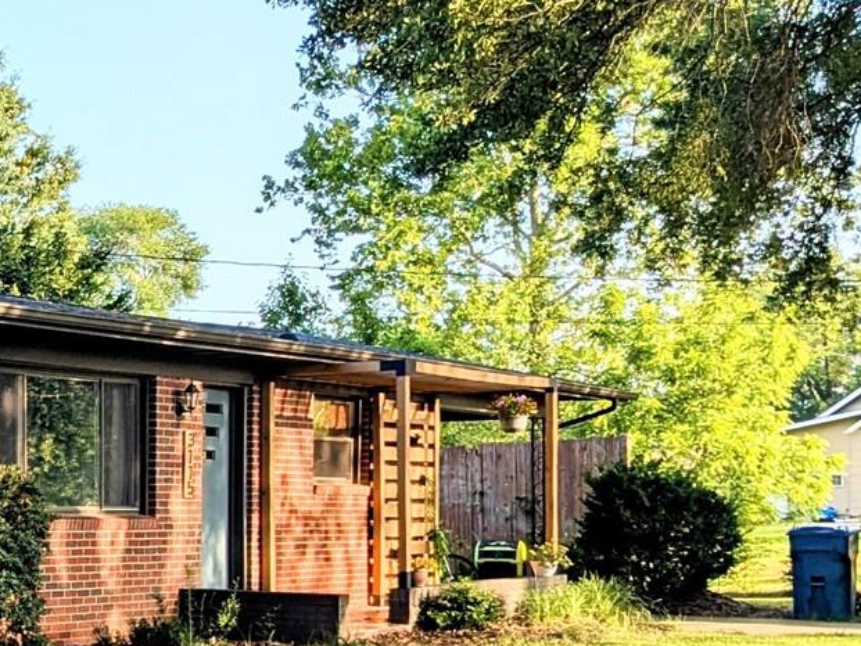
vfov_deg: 16.5
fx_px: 2214
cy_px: 496
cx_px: -275
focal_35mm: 89
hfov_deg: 20.1
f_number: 1.73
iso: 47
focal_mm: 4.38
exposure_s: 1/975
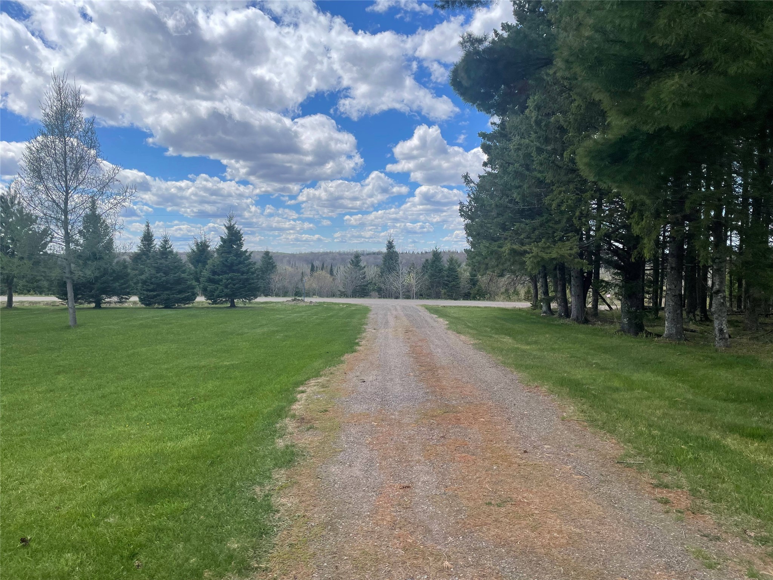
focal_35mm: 26
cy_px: 290
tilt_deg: -4.0
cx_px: 386
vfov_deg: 53.1
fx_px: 581
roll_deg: +1.5
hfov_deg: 67.3
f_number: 1.6
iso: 32
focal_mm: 4.2
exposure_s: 1/3731
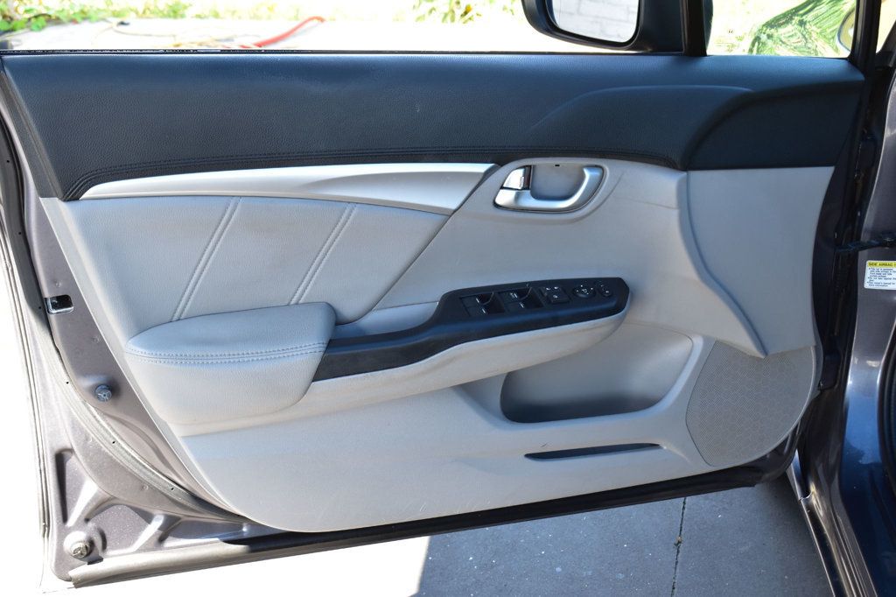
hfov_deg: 41.1
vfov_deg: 28.1
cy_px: 298
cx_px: 448
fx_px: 1194
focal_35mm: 48
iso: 400
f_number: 7.1
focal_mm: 32
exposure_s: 1/40
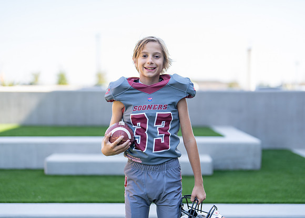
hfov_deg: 37.2
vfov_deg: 27.0
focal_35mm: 52
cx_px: 152
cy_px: 109
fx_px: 454
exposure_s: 1/1600
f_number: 1.2
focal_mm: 50
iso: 100
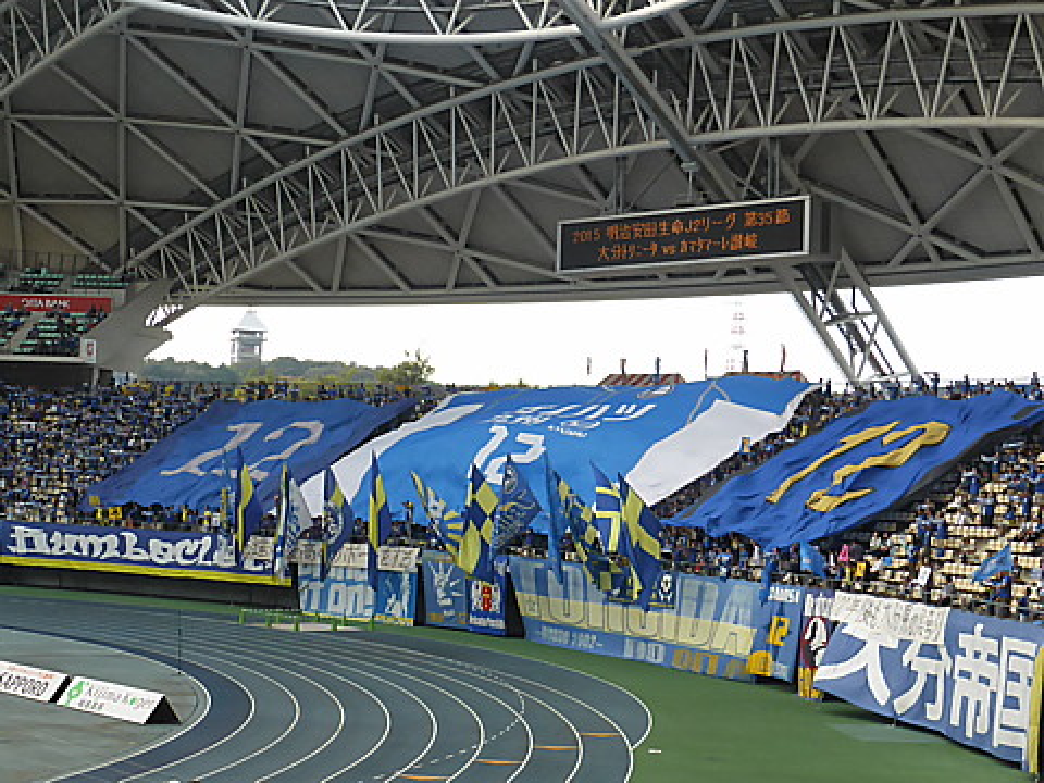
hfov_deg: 45.8
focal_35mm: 41
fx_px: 1237
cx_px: 522
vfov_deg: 35.1
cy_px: 392
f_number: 3.9
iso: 250
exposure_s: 1/500
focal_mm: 7.4
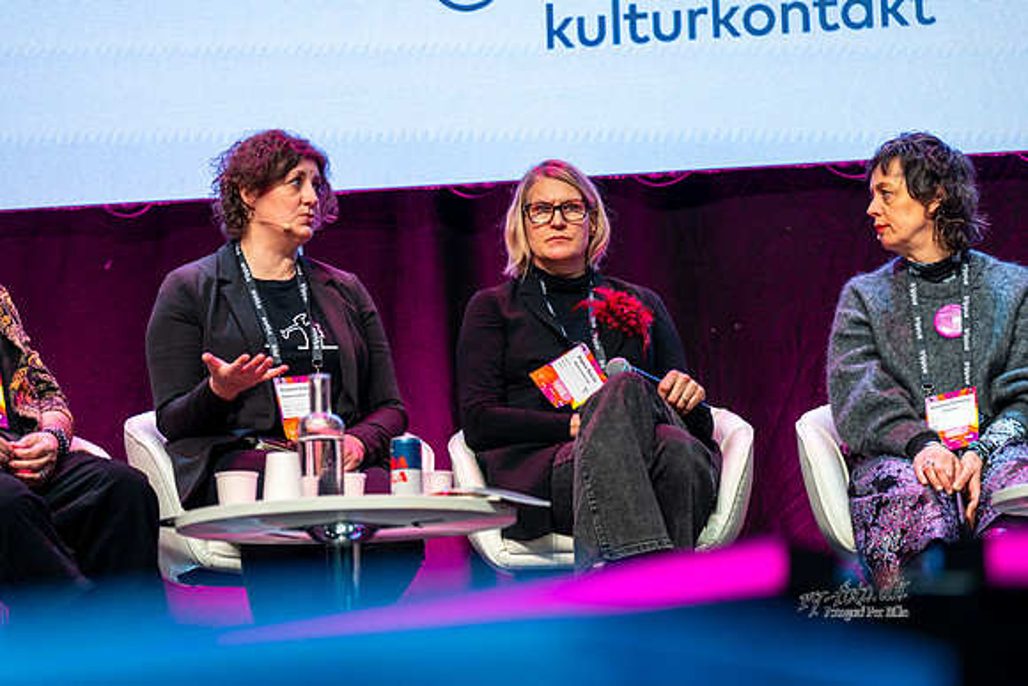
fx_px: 2999
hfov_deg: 19.5
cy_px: 343
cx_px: 514
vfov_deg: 13.0
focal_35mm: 105
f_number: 2.8
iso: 640
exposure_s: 1/200
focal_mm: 105
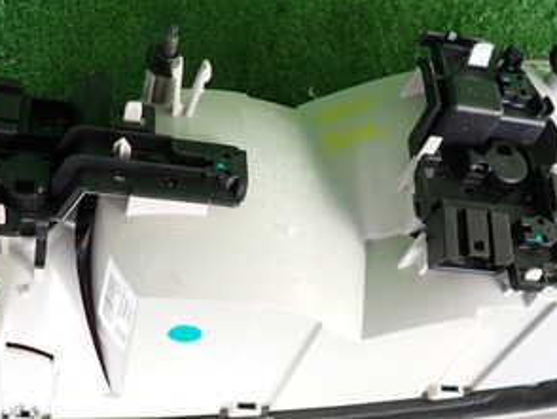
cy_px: 241
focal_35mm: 51
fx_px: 821
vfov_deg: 28.6
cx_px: 299
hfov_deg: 37.4
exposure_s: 1/60
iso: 100
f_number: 2
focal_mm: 4.5
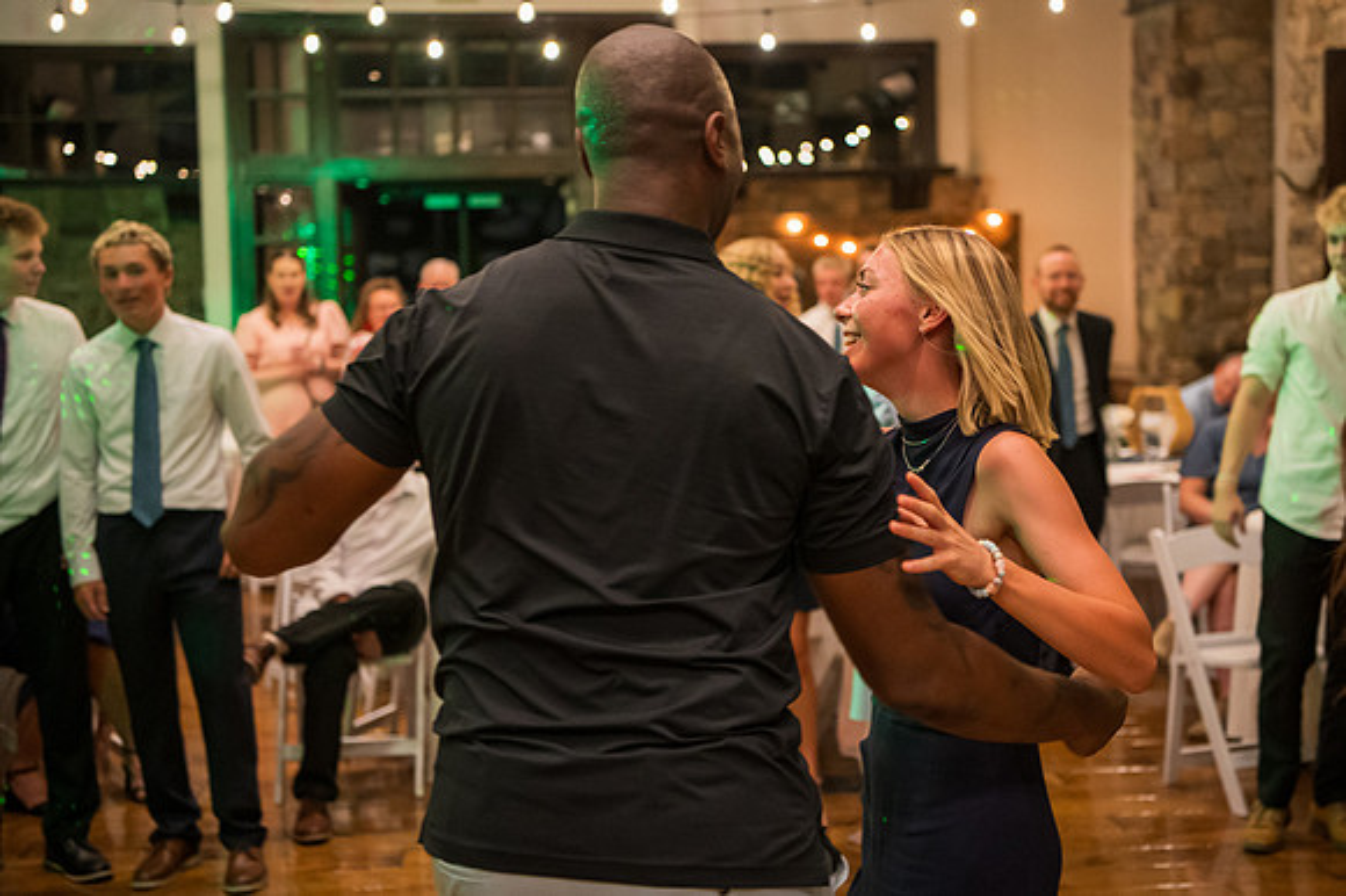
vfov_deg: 23.6
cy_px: 401
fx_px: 2144
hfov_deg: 34.8
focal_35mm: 57
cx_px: 738
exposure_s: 1/200
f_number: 2.8
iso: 6400
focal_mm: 48
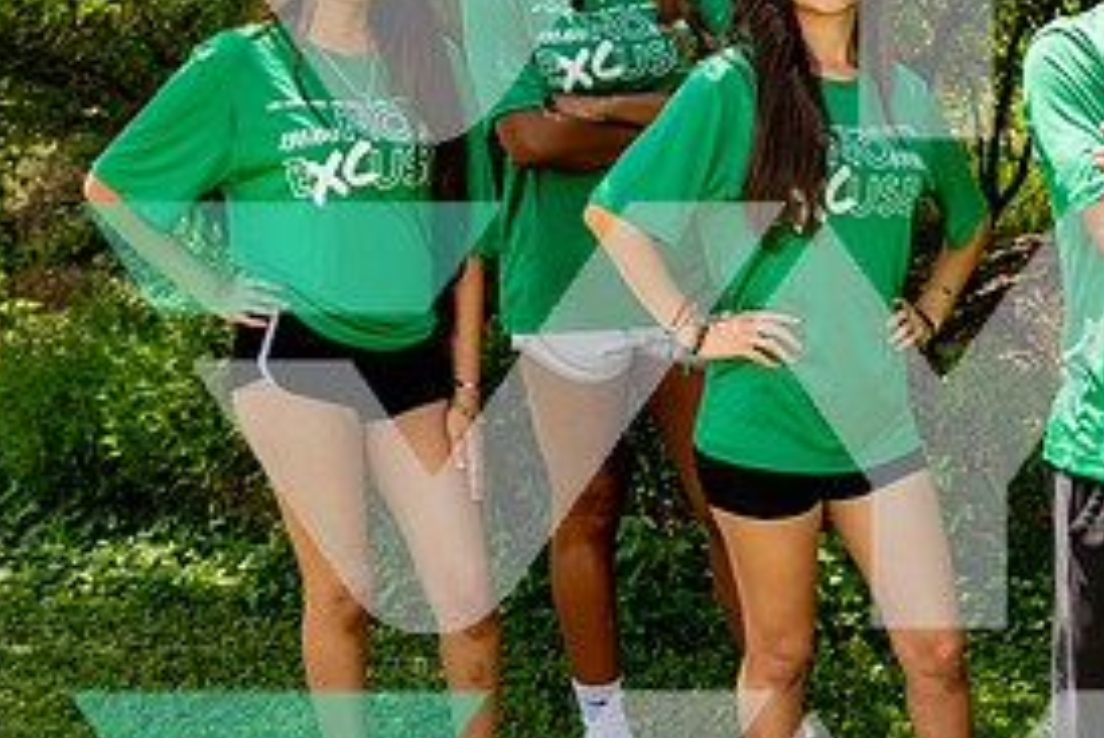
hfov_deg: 25.7
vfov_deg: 18.2
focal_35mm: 75
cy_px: 413
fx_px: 2301
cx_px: 1086
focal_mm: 34
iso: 200
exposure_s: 1/250
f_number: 7.1
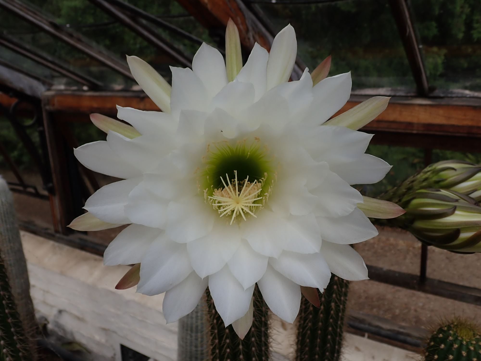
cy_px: 180
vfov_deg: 46.8
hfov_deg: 60.0
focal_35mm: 30
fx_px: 417
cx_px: 240
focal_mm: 5.5
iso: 100
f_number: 3.2
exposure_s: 1/640
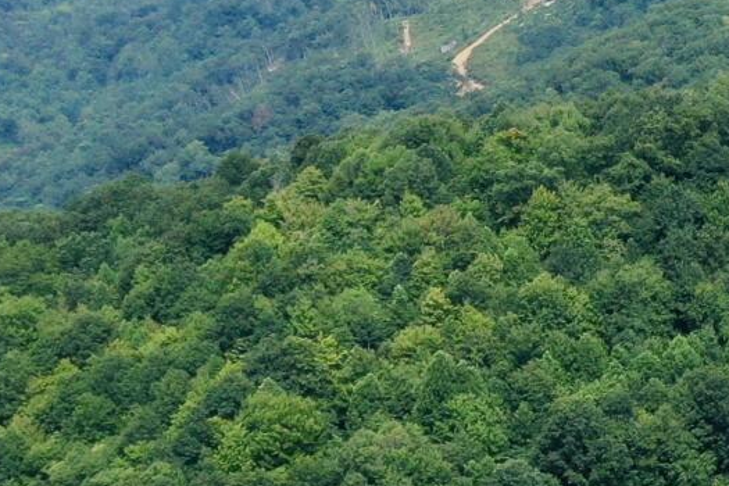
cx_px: 1757
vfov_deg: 8.6
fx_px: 3240
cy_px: 369
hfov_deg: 10.9
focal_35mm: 160
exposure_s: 1/100
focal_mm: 10.26
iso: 100
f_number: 6.3
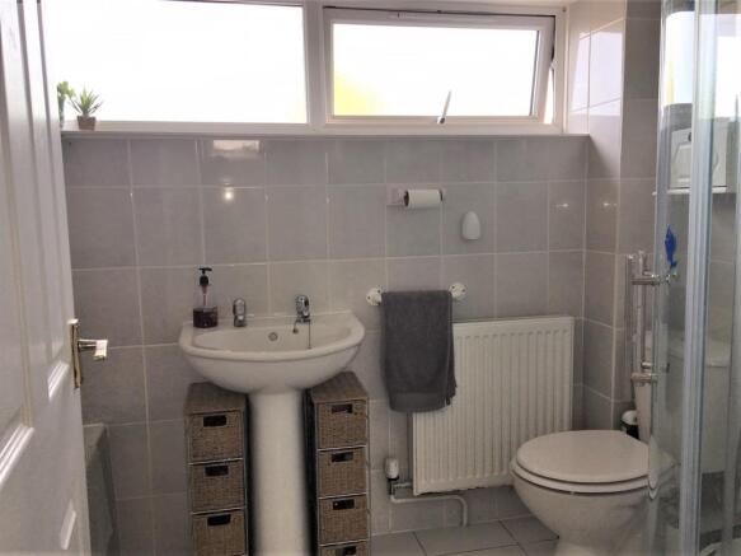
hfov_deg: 61.7
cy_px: 278
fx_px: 621
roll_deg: +2.0
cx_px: 370
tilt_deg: -7.1
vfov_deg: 48.2
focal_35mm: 29
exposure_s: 1/116
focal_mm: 4.15
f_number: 2.2
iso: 25
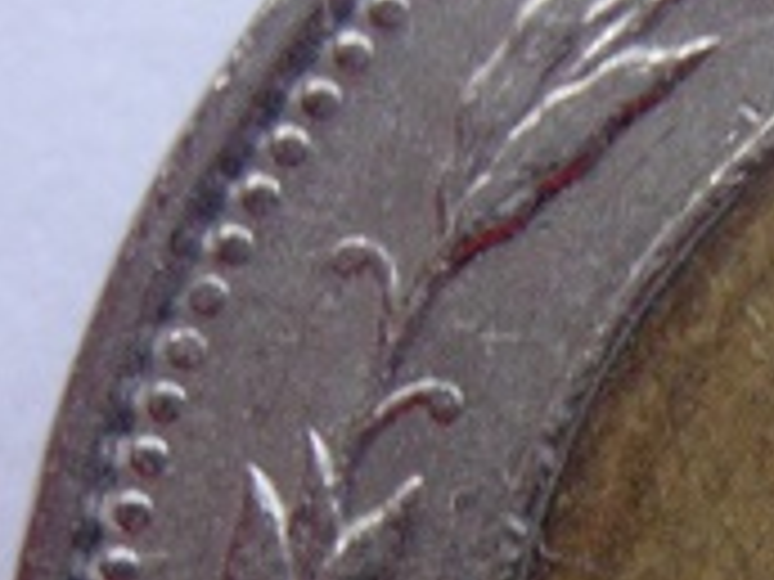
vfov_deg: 7.7
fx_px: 4226
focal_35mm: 189
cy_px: 841
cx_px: 1094
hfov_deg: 10.2
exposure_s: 1/32
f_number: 2.8
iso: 168
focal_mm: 7.8
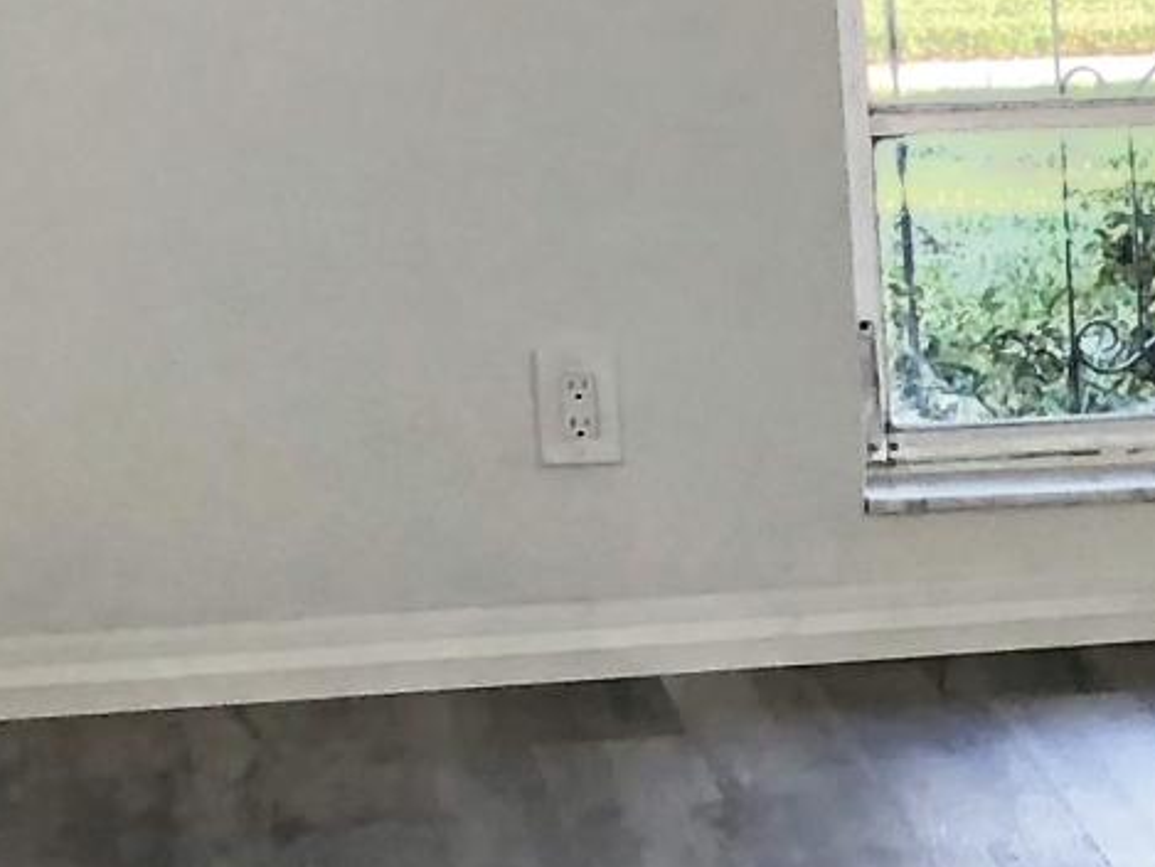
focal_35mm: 179
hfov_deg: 8.9
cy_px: 751
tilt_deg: -12.7
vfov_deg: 8.3
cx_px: 3507
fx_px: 5974
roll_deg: -1.4
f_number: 1.8
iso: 25
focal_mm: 4
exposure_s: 1/120
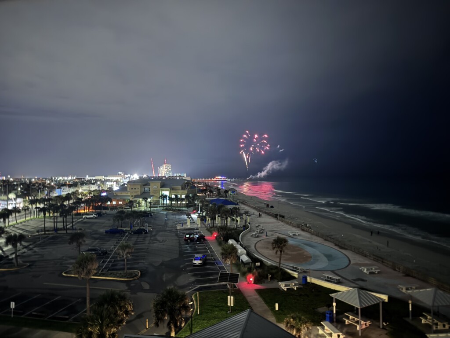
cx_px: 225
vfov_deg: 56.8
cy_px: 169
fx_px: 312
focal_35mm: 24
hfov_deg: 71.6
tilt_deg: +1.1
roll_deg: +0.2
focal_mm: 6.76
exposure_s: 1/2
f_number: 1.78
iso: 1600
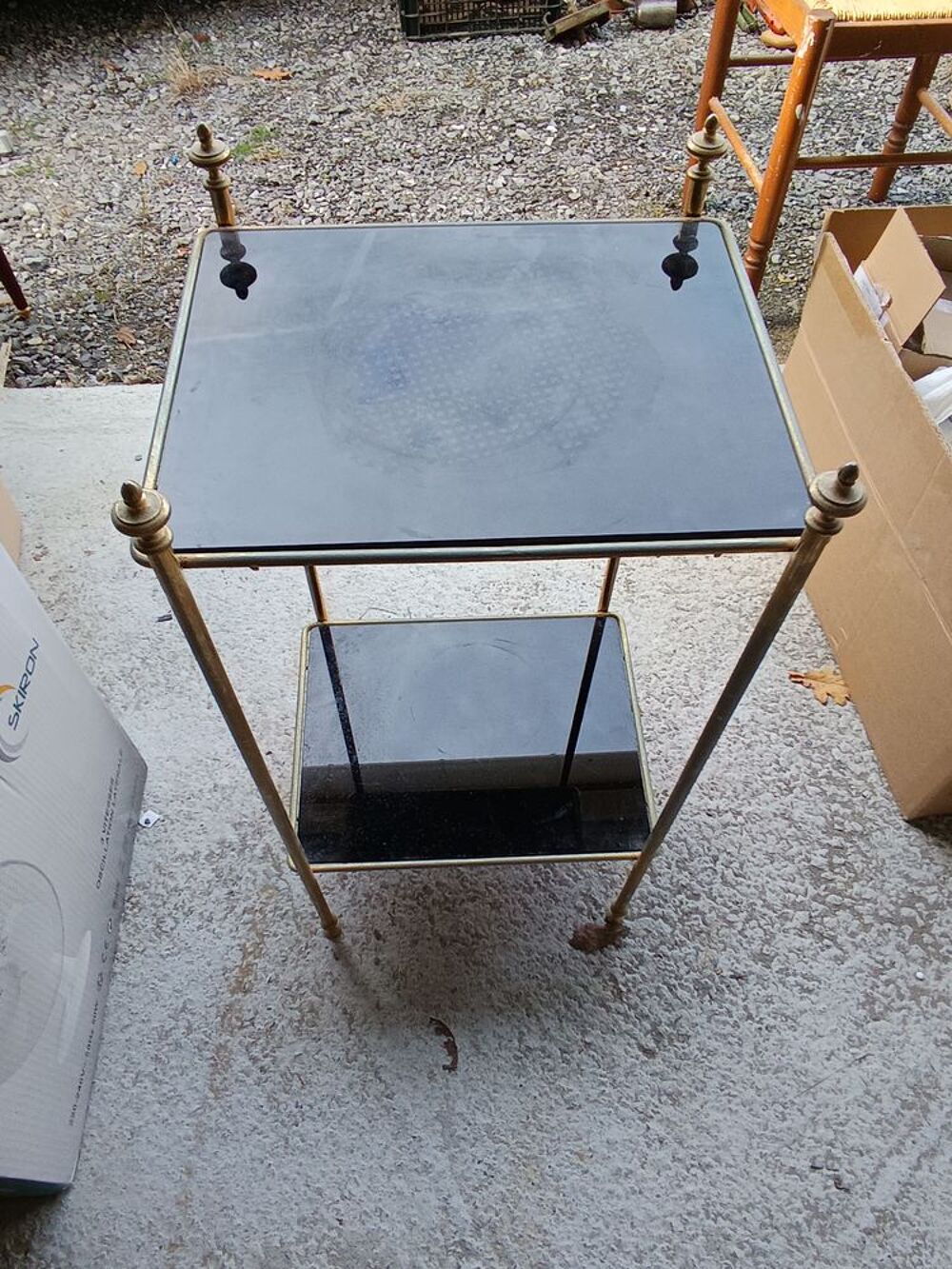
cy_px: 634
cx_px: 476
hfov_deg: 78.1
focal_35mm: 16
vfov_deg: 94.5
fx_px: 587
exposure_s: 1/50
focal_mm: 1.65
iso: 83
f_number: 2.2
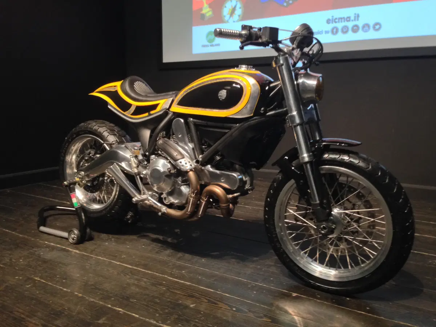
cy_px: 164
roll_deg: +0.1
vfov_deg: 42.9
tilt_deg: -10.4
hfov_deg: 55.4
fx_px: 416
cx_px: 218
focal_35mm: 33
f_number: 2.4
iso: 320
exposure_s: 1/20
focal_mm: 4.12
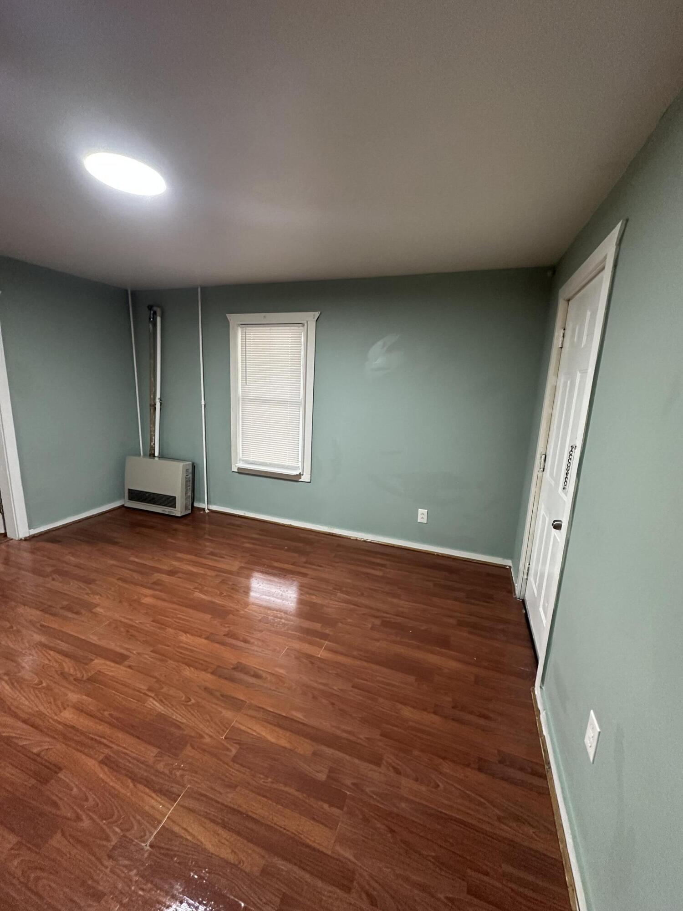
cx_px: 342
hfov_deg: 85.7
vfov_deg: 102.1
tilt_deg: -8.8
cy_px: 456
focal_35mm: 14
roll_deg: -3.8
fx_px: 368
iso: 400
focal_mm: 2.22
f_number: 2.2
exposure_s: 1/60
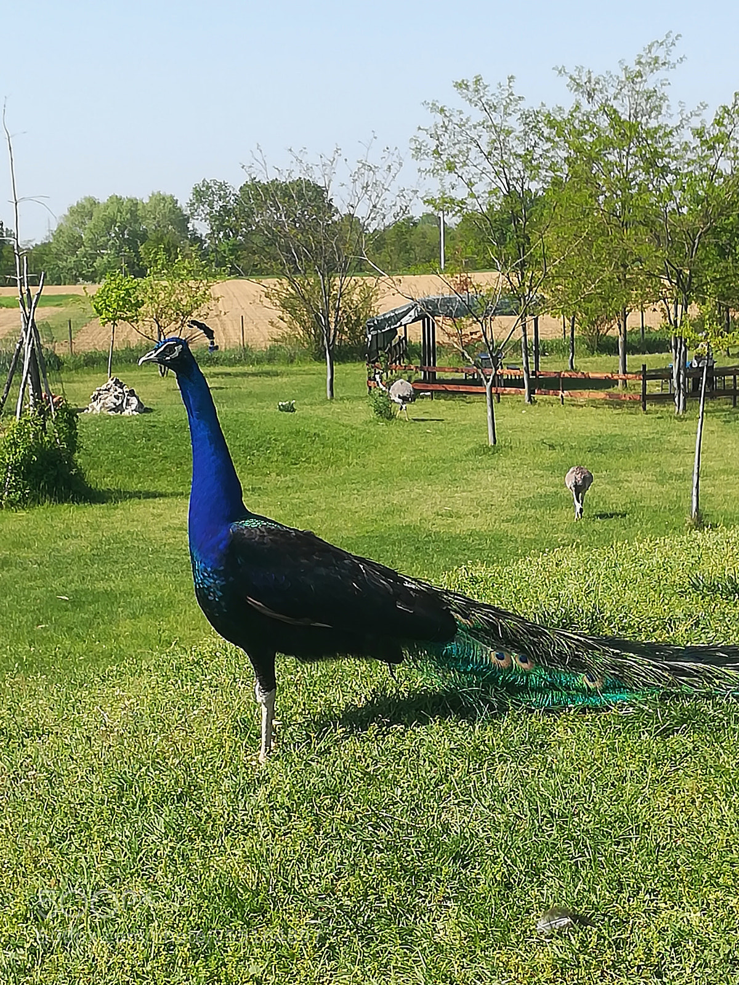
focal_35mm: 71
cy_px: 492
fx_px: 2021
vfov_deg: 27.4
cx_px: 370
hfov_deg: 20.7
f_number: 2.2
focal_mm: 3.83
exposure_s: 1/693
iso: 50
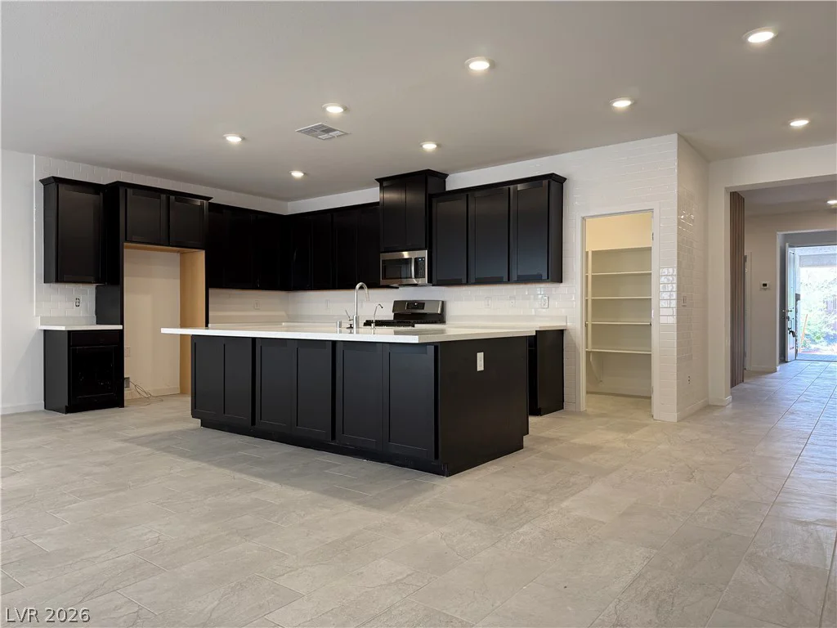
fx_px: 580
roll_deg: -0.2
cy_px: 314
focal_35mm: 24
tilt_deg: +0.0
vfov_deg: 56.8
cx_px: 418
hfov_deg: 71.6
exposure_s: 1/120
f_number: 1.78
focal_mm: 6.76
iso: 160
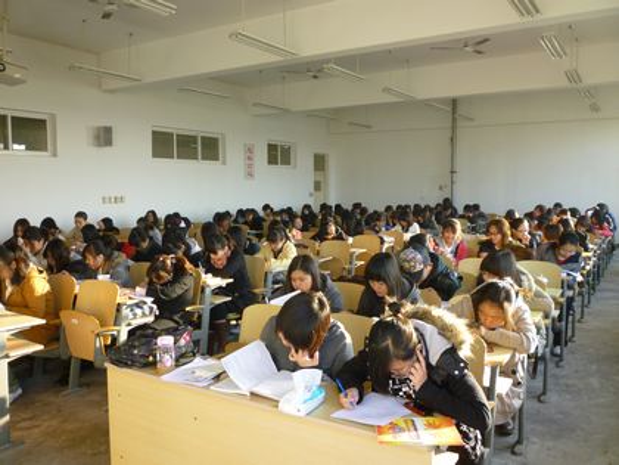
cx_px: 310
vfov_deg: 48.2
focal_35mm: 29
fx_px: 519
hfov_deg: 61.7
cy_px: 232
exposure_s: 1/30
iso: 125
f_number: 3.3
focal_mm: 5.2
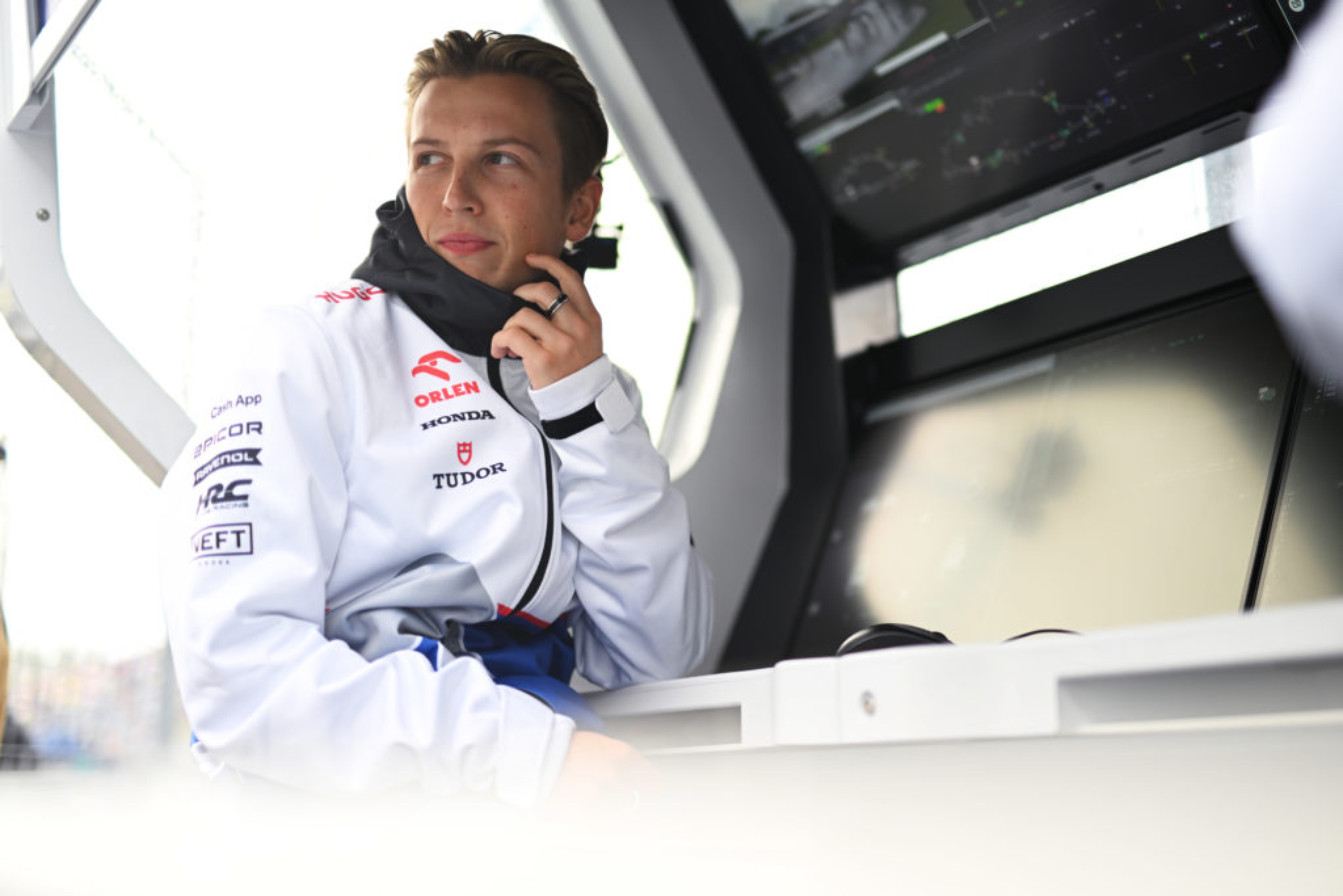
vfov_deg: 27.0
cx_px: 672
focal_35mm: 50
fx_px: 1865
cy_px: 448
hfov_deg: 39.6
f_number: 1.4
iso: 200
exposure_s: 1/640
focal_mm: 50
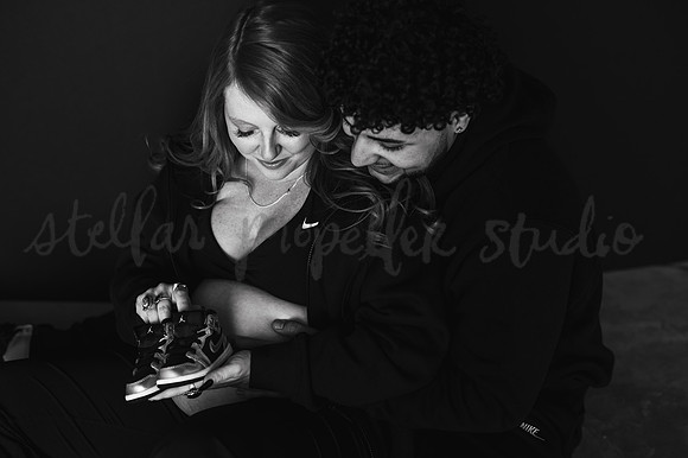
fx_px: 955
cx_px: 344
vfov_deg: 27.0
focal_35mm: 50
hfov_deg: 39.6
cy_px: 229
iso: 200
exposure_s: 1/160
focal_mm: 50
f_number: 2.5
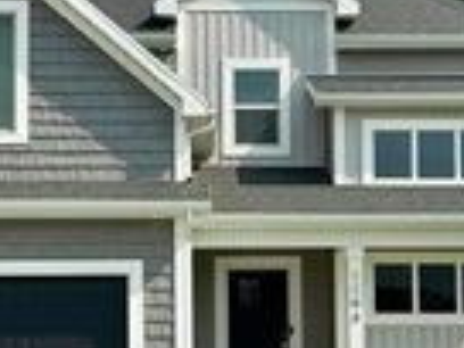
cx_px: 188
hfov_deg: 22.2
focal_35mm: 88
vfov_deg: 16.8
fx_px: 1180
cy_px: 159
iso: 80
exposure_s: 1/5814
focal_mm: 6.76
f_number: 1.78
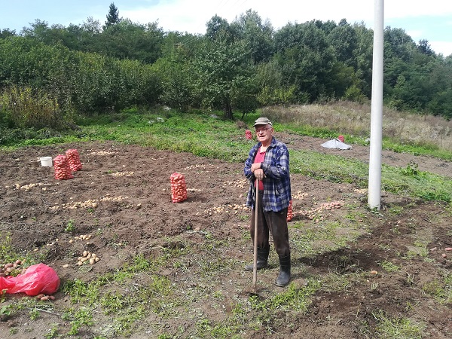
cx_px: 226
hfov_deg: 67.3
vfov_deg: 53.1
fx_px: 339
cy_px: 170
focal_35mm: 26
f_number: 2.2
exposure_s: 1/467
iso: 50
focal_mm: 3.83
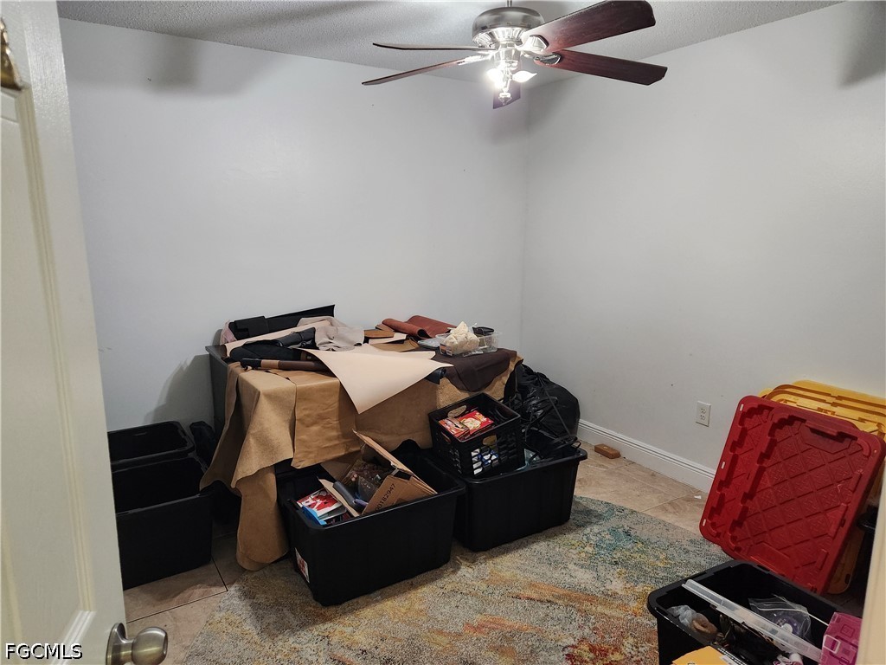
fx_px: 589
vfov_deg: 58.9
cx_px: 443
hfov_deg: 73.9
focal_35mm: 23
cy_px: 332
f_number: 1.8
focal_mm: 5.4
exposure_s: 1/120
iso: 800
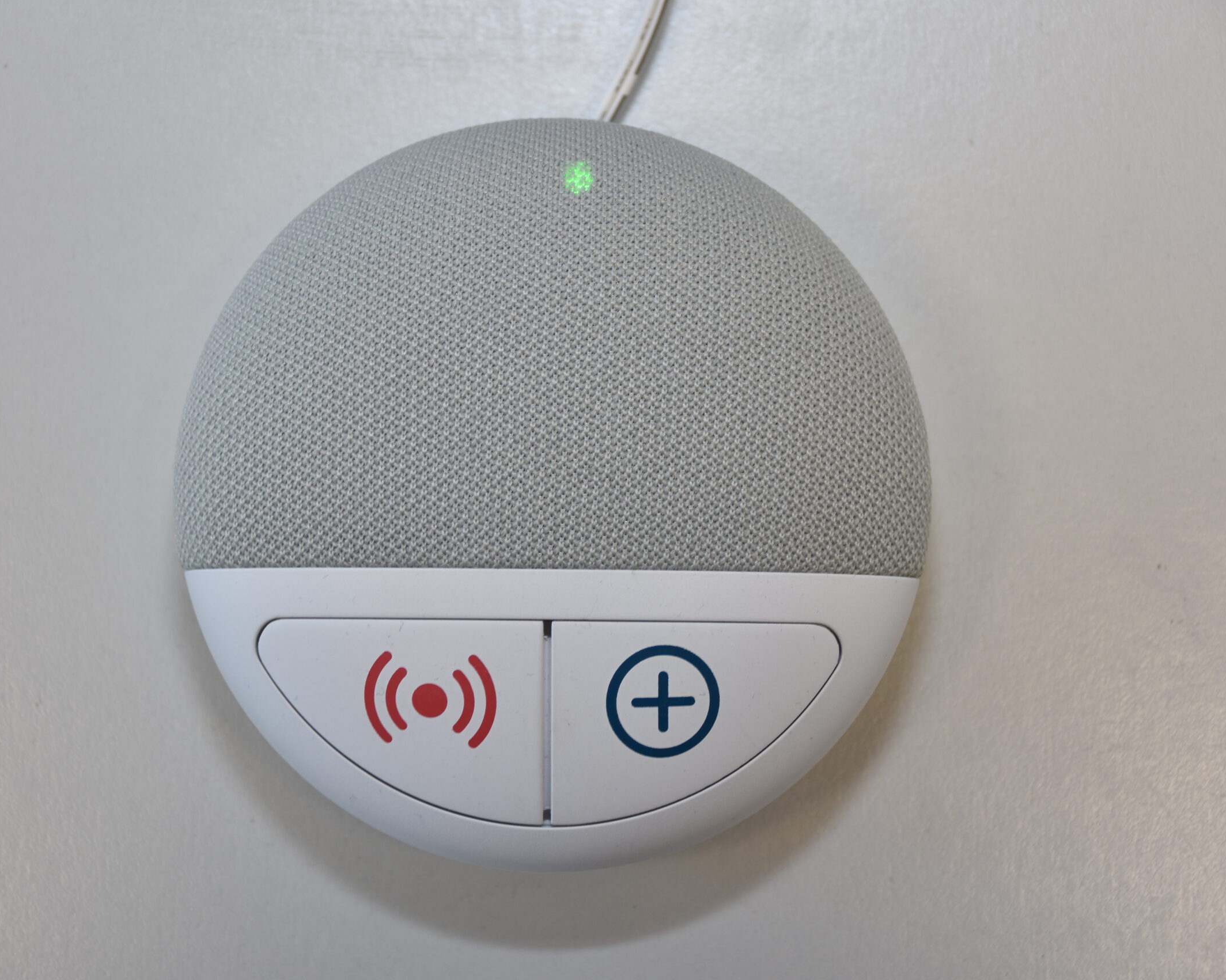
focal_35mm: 105
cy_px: 491
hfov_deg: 18.3
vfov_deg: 14.7
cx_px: 602
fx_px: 3810
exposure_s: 1/40
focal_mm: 62
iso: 100
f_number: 5
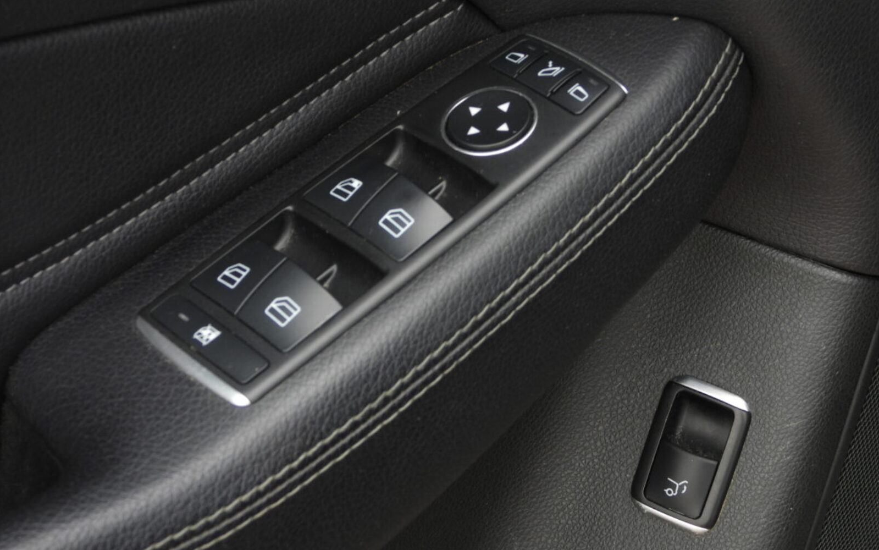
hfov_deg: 20.2
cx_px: 439
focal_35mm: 103
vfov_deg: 12.7
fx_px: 2468
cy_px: 239
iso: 100
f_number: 3.5
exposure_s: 1/60
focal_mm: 17.5
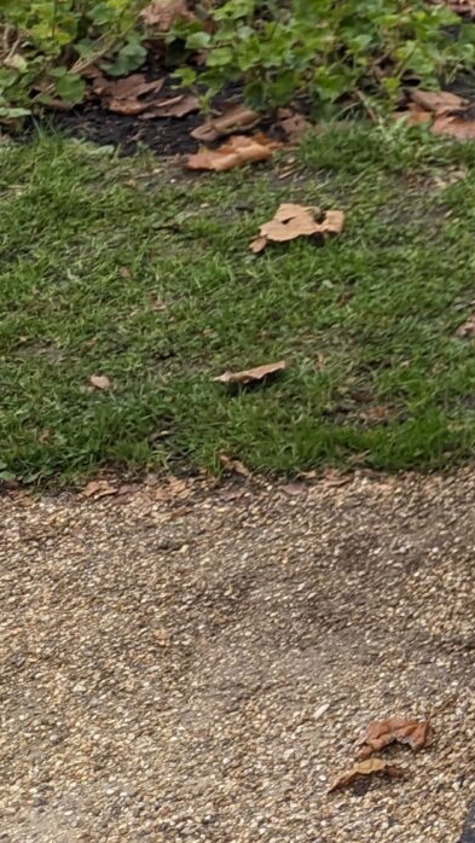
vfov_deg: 20.5
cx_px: 1529
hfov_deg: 9.3
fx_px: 2148
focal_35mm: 96
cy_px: -216
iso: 49
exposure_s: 1/181
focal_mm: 6.81
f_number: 1.85
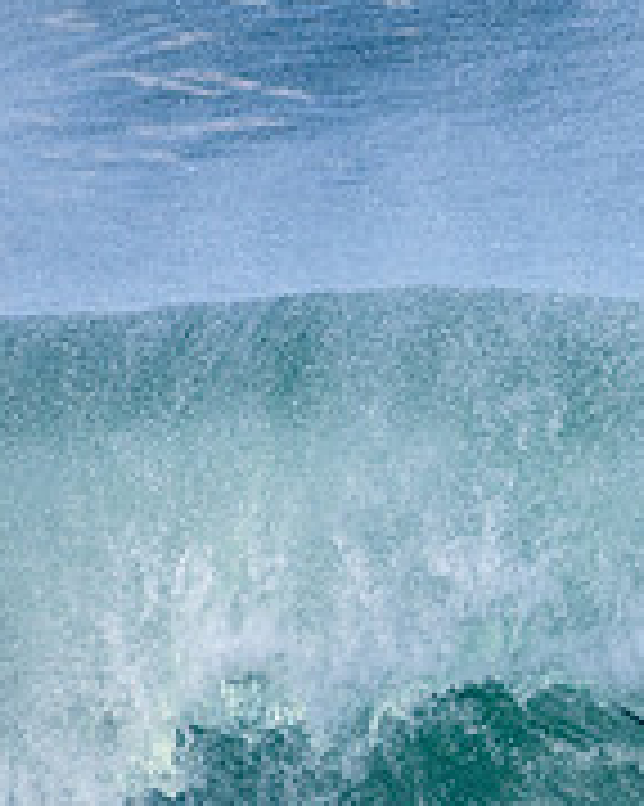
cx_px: 1220
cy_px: 651
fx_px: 54439
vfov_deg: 0.8
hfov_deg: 0.7
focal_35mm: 2283
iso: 640
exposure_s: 1/2000
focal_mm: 500
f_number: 5.6
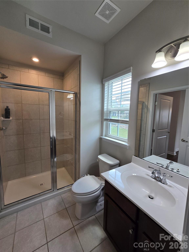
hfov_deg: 89.9
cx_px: 94
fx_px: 95
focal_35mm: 13
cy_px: 126
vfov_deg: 106.2
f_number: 2.2
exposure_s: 1/120
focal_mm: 2.2
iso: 50
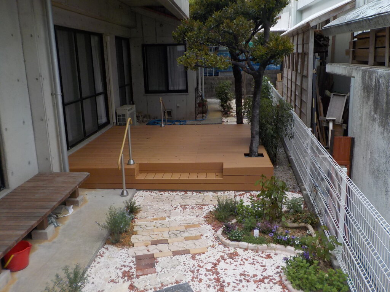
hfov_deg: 60.0
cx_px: 195
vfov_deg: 46.8
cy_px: 146
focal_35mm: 30
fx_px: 338
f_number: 3.3
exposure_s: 1/160
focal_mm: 4.1
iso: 125
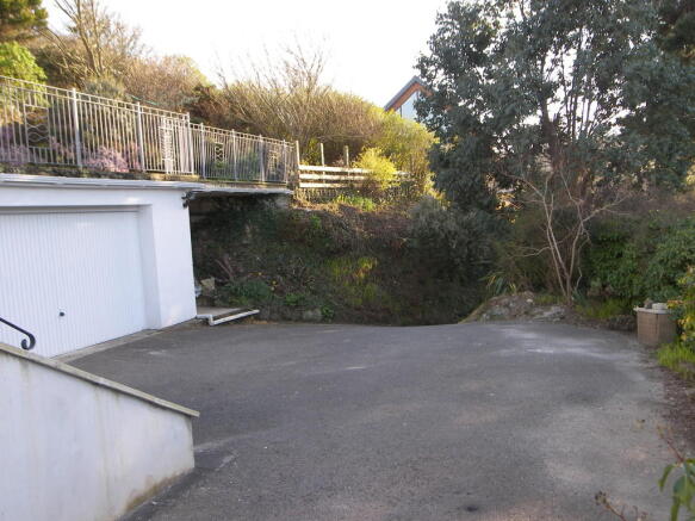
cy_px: 260
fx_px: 843
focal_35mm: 42
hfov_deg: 44.8
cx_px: 348
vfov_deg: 34.3
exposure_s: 1/100
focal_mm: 8.8
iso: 50
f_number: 3.2
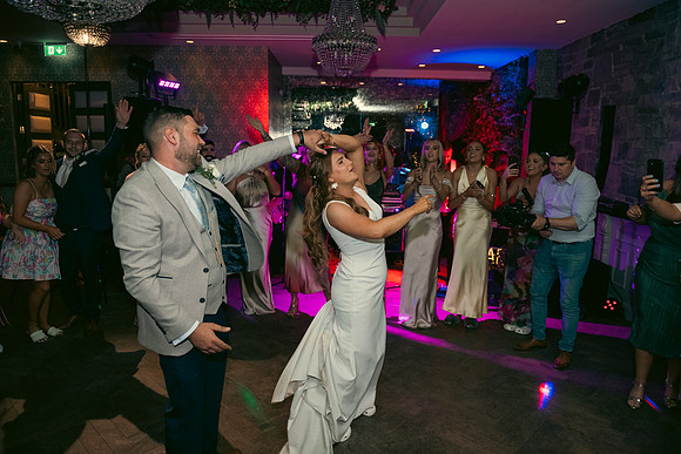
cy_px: 227
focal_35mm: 24
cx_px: 340
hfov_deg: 73.7
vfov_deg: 53.2
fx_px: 454
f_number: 3.5
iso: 800
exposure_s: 1/160
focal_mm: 24
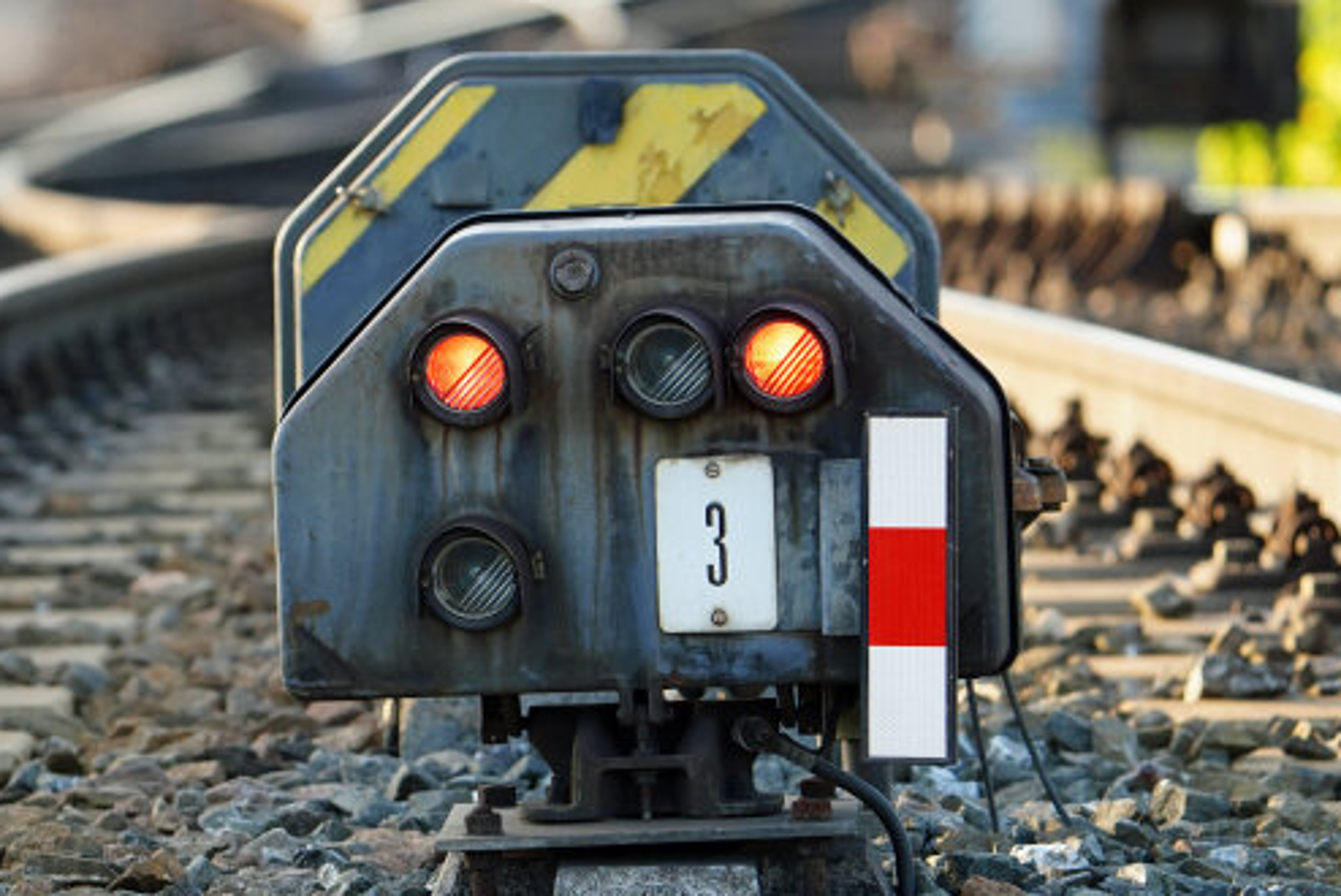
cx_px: 459
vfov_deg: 3.1
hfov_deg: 4.7
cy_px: 458
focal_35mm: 442
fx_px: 16473
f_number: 6.3
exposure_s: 1/250
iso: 800
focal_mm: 312
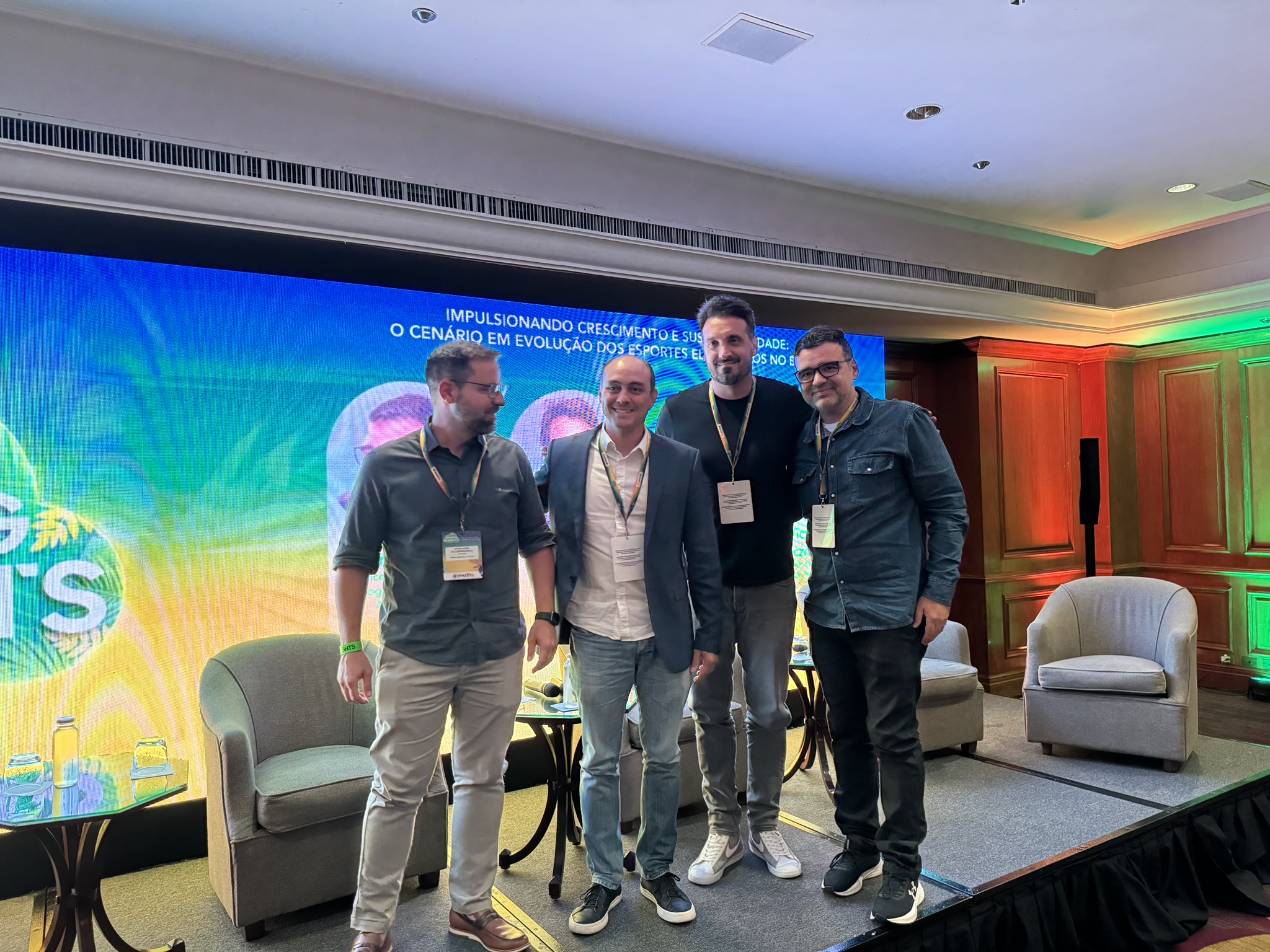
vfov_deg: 56.8
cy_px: 476
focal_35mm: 24
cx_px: 635
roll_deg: +1.2
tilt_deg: +1.6
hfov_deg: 71.6
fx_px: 881
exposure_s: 1/44
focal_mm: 6.86
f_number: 1.78
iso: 800
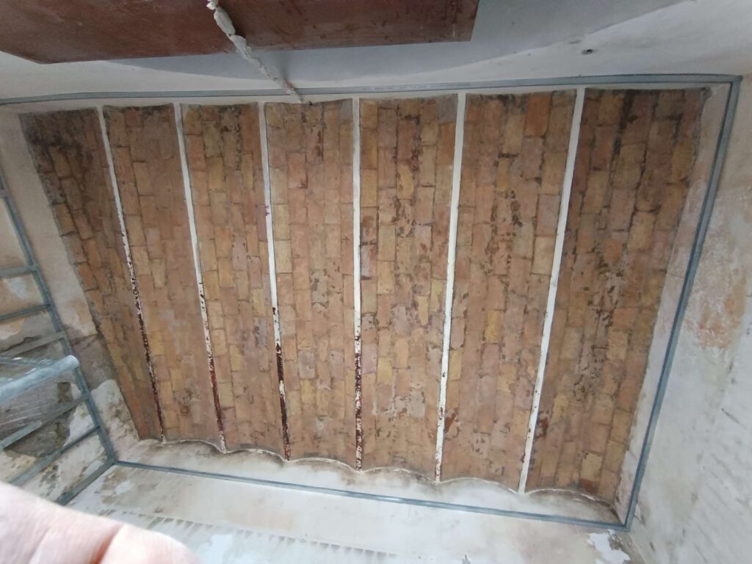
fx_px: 348
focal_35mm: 16
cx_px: 376
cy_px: 282
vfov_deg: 78.1
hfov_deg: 94.5
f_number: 2.2
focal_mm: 1.65
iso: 741
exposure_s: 1/20
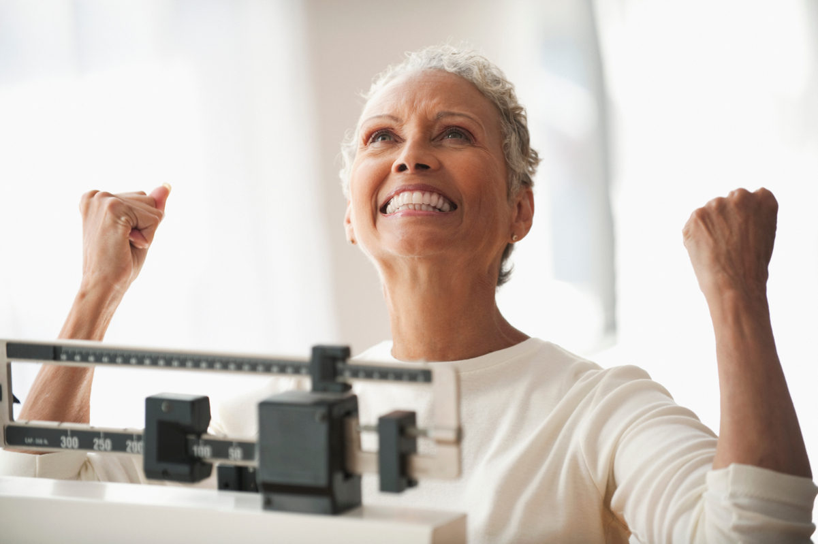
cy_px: 272
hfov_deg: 13.3
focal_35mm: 155
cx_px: 409
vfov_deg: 8.8
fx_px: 3519
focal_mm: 155
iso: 400
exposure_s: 1/200
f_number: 3.2
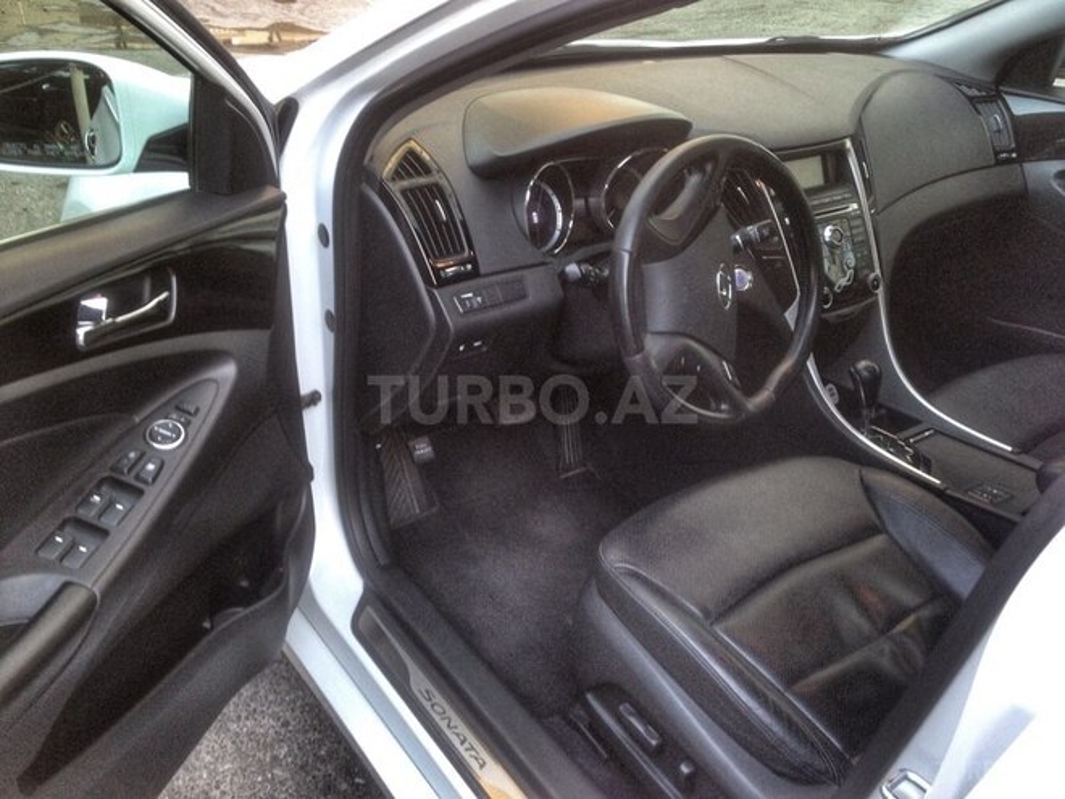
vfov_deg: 42.9
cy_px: 400
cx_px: 532
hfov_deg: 55.4
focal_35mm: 33
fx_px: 1015
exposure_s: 1/20
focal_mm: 4.12
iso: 80
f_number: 2.4
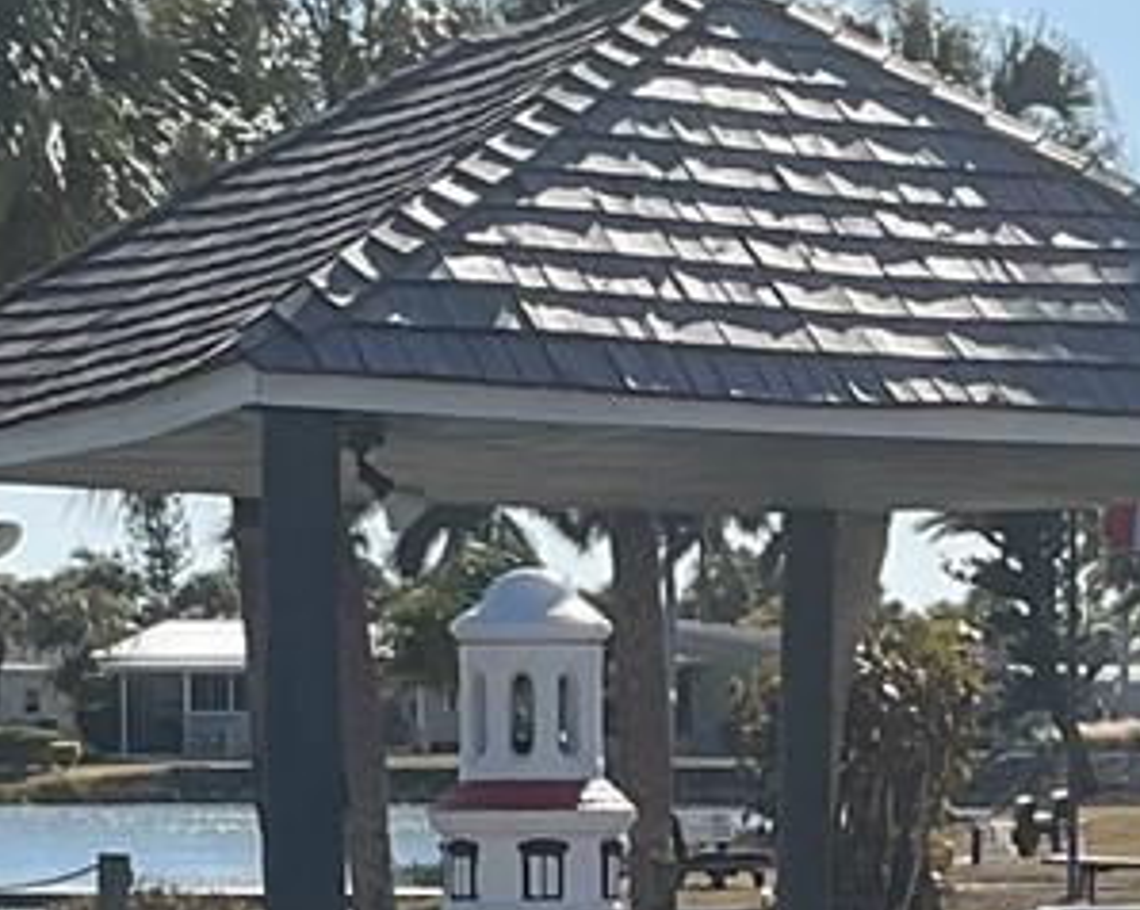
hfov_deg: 12.7
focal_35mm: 152
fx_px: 5125
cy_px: 1537
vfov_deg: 9.7
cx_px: 700
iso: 16
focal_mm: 3
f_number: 1.8
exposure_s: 1/2227
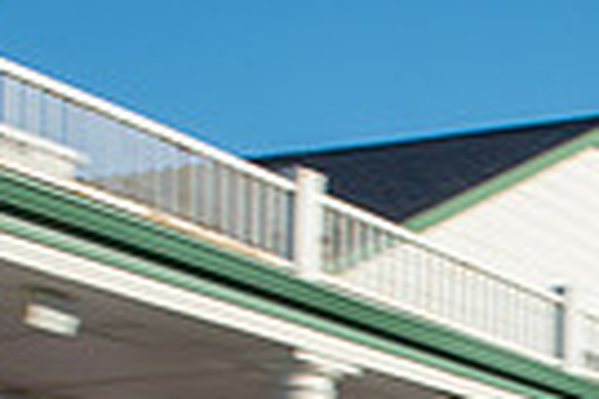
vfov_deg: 11.9
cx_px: 1007
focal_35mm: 103
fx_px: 1714
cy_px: 787
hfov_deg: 17.0
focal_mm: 24
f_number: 22
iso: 200
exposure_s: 1/50
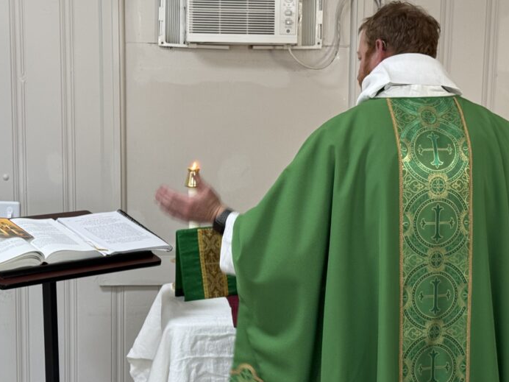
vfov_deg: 20.7
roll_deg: -1.1
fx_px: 1044
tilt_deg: -8.9
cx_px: 263
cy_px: 224
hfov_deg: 27.4
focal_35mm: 71
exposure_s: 1/60
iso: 125
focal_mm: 6.76
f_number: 1.78
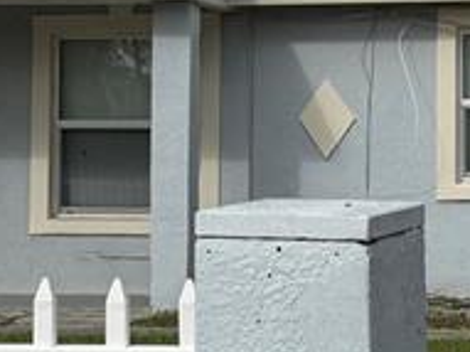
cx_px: 342
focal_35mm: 129
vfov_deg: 11.5
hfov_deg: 15.2
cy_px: 106
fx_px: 1750
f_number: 1.78
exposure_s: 1/6711
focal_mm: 6.76
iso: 80
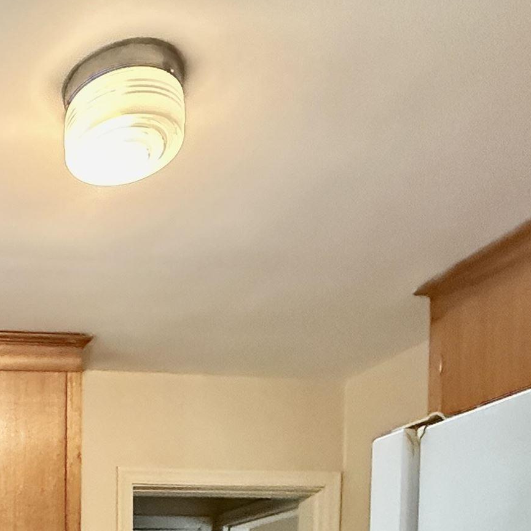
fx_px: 764
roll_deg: +1.9
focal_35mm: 44
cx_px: -61
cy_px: 691
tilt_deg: -3.4
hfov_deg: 33.2
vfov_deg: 30.3
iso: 1000
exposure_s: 1/60
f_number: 2.2
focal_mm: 2.22
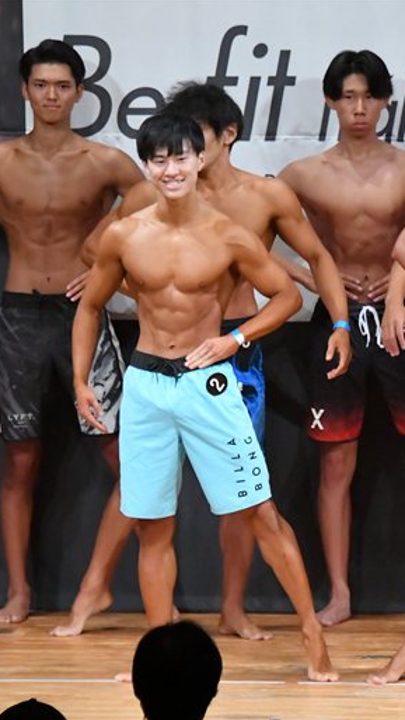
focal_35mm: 427
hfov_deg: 2.8
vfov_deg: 5.1
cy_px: 359
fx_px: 8143
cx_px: 392
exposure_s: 1/400
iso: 10000
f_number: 5.6
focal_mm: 180
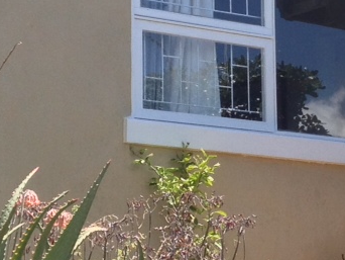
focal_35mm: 167
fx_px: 1666
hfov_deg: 11.8
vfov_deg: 8.9
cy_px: 121
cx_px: 302
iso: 50
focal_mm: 4.28
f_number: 2.4
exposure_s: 1/767
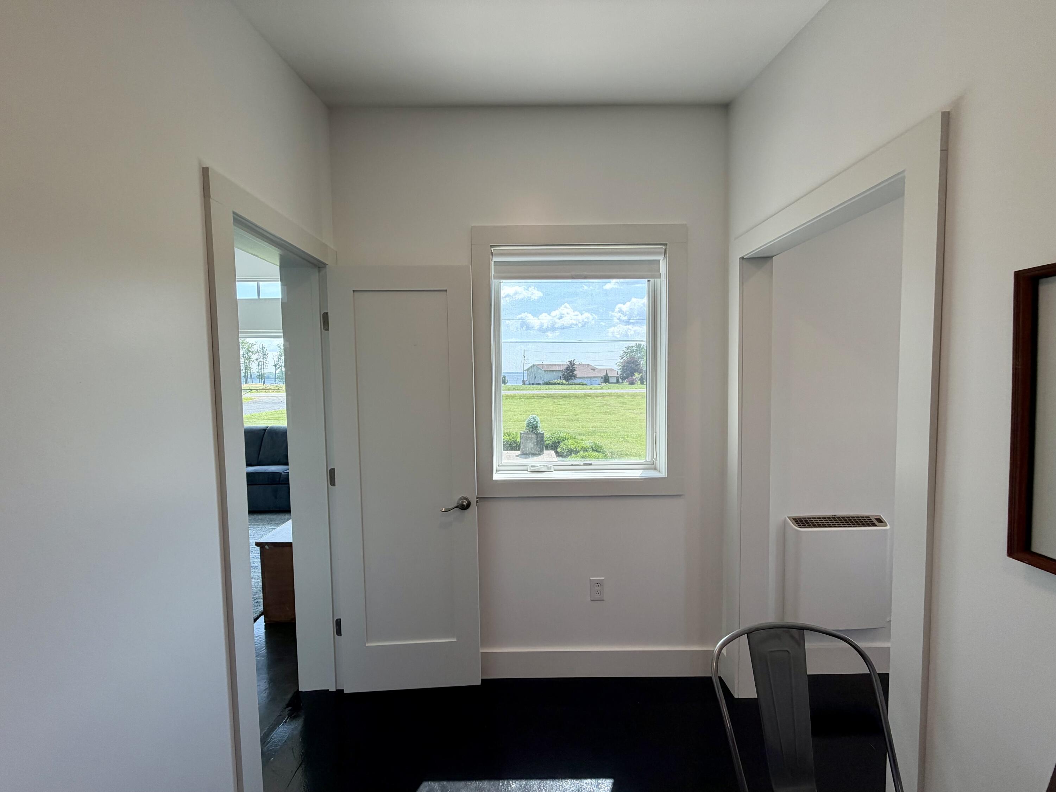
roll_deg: +1.2
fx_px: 427
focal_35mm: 14
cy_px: 396
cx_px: 528
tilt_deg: -2.7
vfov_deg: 85.7
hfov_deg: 102.1
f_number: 2.2
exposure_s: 1/121
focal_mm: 2.22
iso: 50
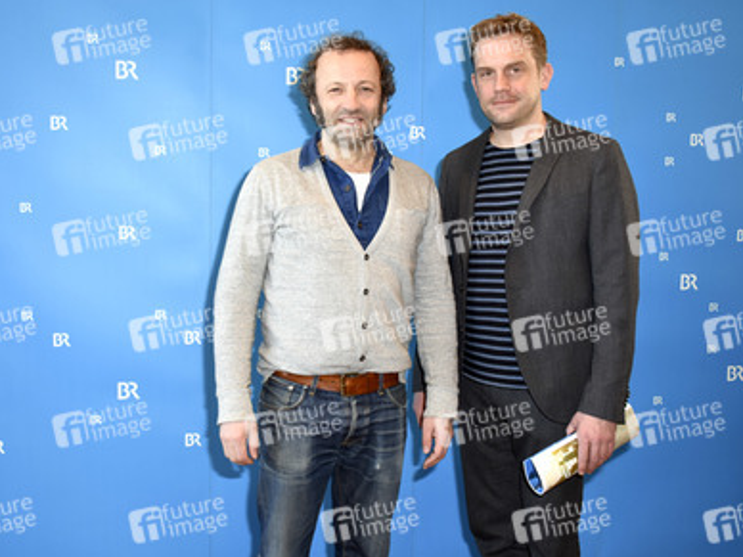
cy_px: 281
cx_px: 319
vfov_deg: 37.2
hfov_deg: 48.2
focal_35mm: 39
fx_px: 828
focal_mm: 23
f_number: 4.5
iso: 640
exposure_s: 1/125
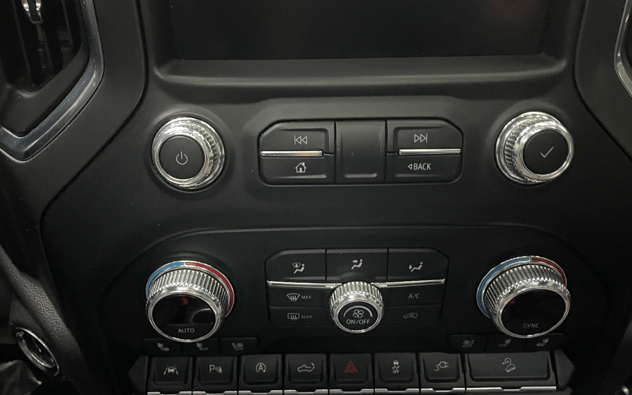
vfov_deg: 44.5
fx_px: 482
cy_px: 203
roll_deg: +1.6
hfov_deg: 66.5
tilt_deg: -37.1
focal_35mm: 28
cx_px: 314
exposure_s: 1/15
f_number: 1.6
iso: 1600
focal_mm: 4.2
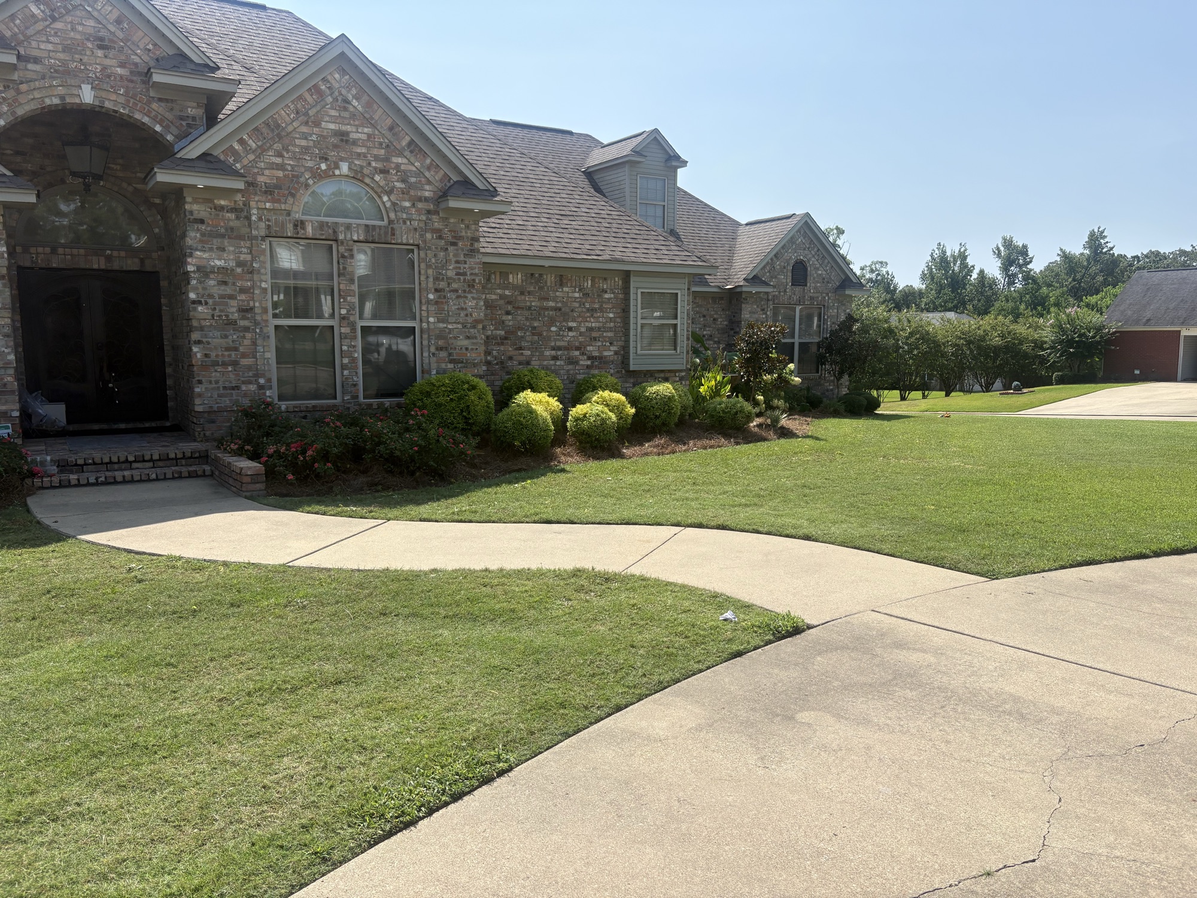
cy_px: 449
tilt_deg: -2.2
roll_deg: +1.1
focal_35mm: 26
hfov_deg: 67.3
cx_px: 598
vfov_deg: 53.1
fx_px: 899
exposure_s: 1/3279
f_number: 1.6
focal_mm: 5.96
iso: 50
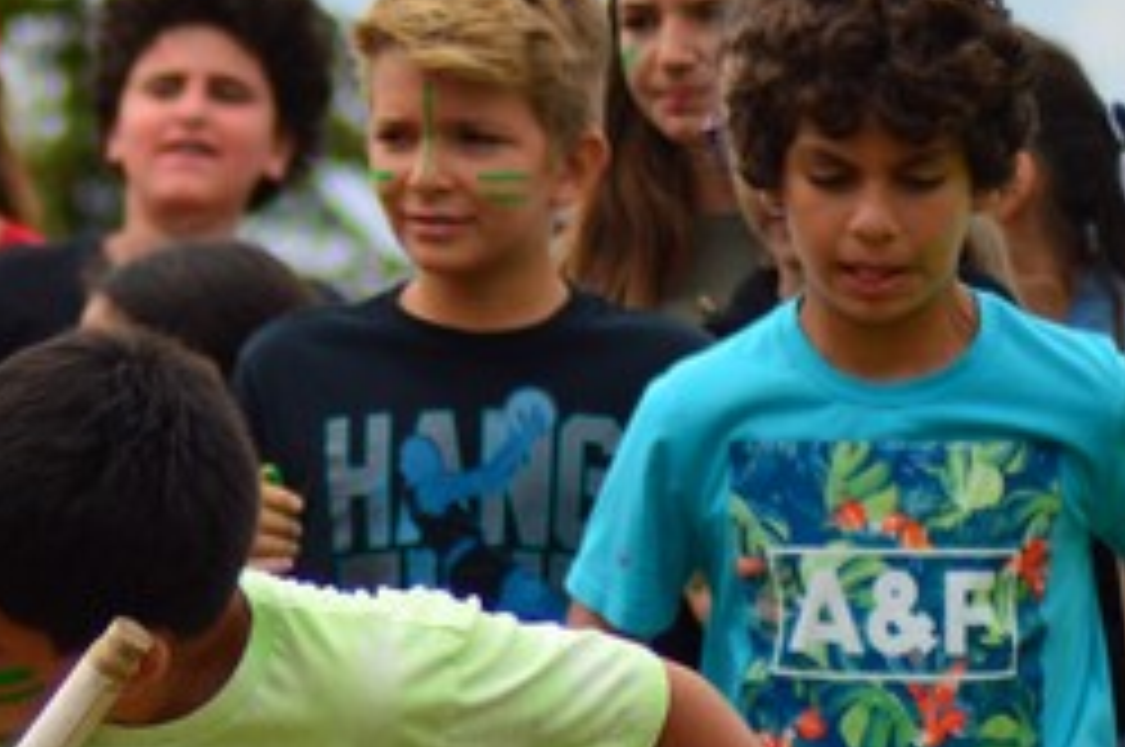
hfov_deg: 2.7
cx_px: 45
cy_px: 893
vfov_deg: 1.8
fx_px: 23970
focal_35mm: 768
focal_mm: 125
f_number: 4.2
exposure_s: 1/2500
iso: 400
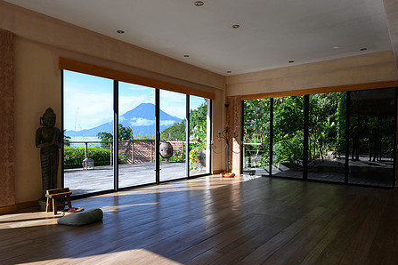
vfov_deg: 53.1
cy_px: 144
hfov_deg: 73.7
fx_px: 265
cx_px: 197
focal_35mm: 24
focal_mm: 18.5
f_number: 11
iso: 100
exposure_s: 1/50
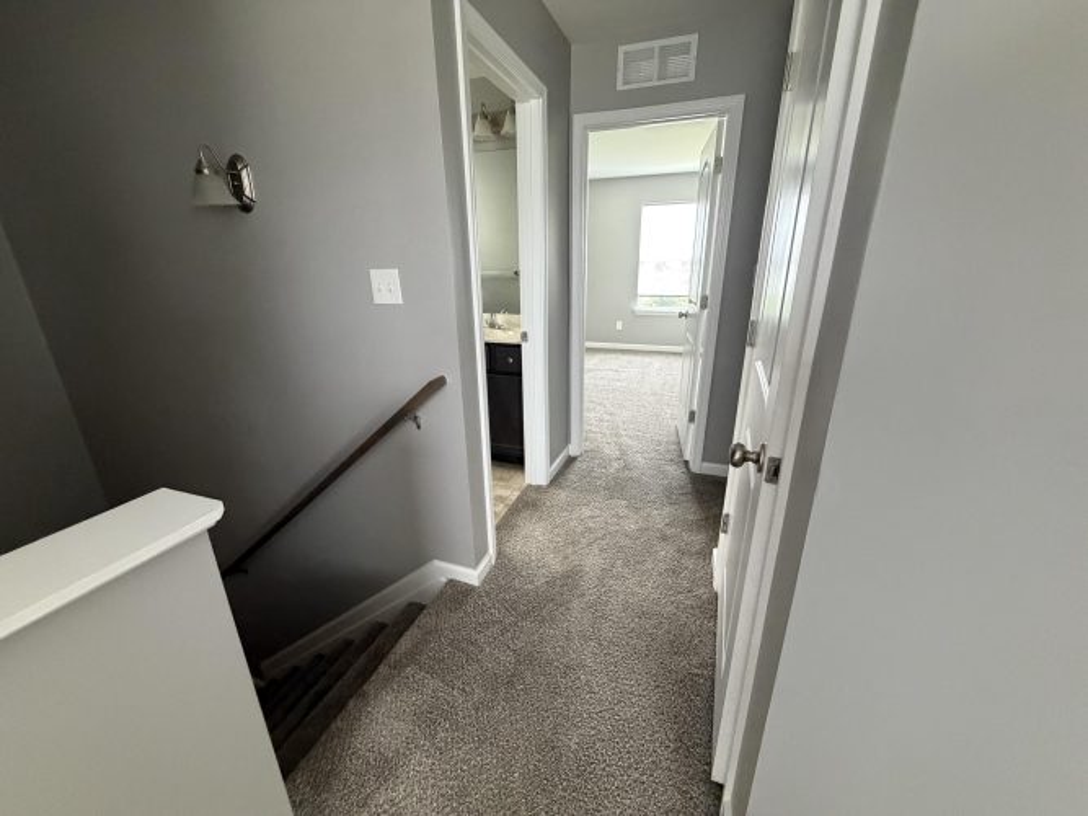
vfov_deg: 85.7
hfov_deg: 102.1
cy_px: 408
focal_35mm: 14
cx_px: 544
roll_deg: +0.9
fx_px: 440
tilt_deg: -19.1
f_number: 2.2
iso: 640
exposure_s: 1/60
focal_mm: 2.22
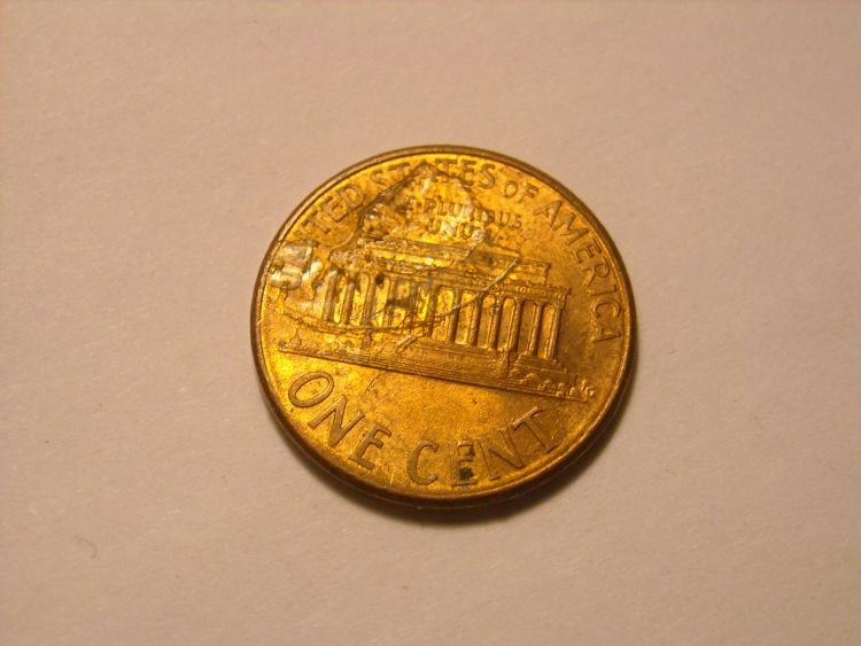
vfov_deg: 14.1
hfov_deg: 18.7
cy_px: 323
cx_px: 430
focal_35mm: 105
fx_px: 2612
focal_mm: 17.1
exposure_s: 1/114
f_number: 4.7
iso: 295
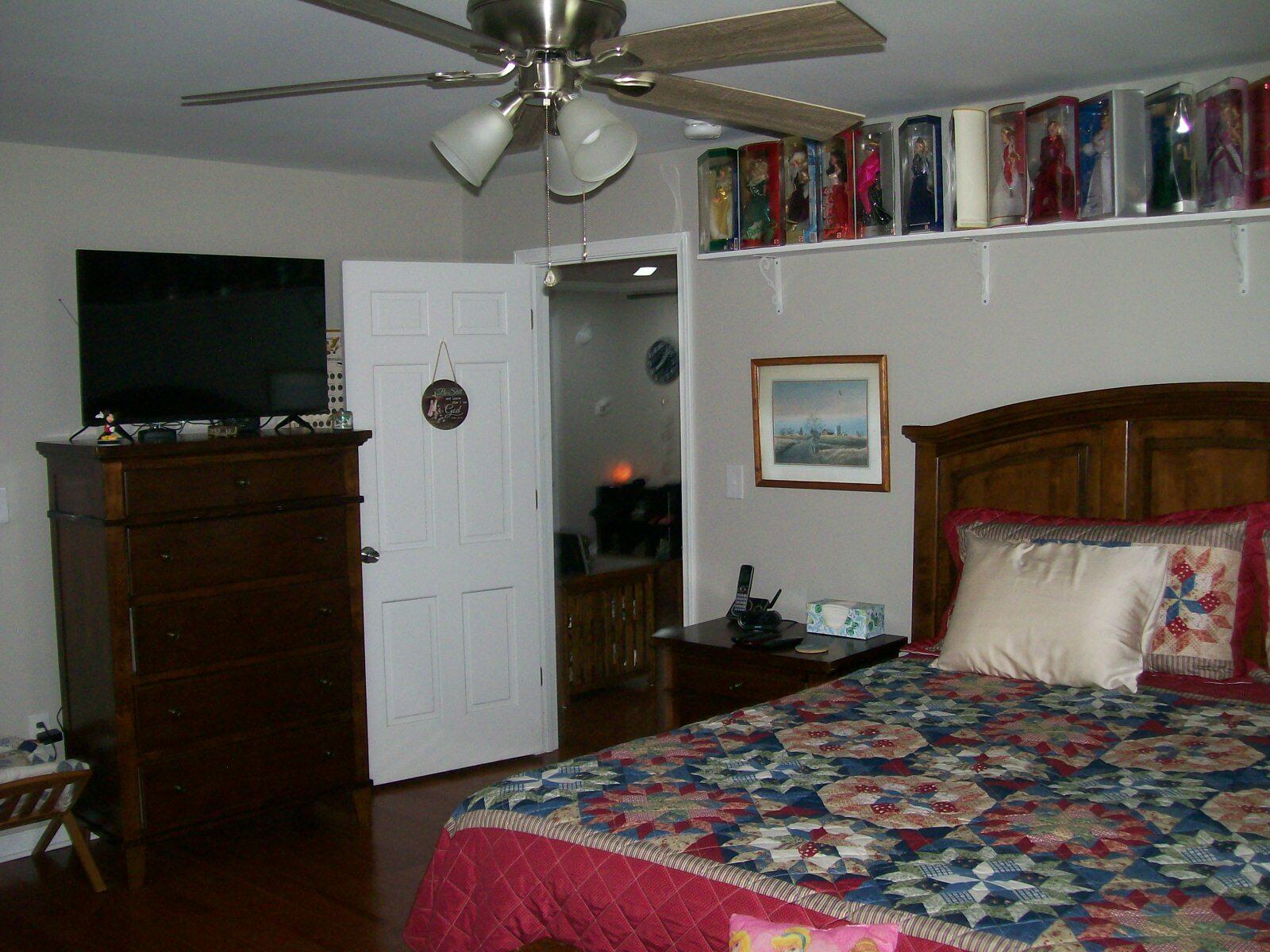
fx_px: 1321
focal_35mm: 36
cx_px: 635
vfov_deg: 39.7
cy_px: 476
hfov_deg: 51.4
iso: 140
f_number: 2.7
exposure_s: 1/64
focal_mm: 6
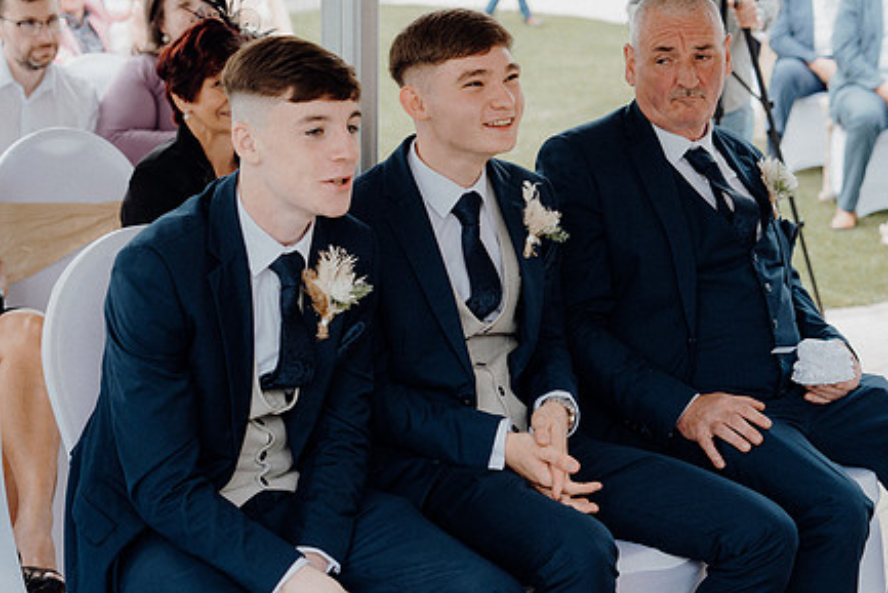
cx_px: 459
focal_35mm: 75
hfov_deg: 27.0
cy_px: 292
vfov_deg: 18.2
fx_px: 1851
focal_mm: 56
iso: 125
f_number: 3.5
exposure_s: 1/200
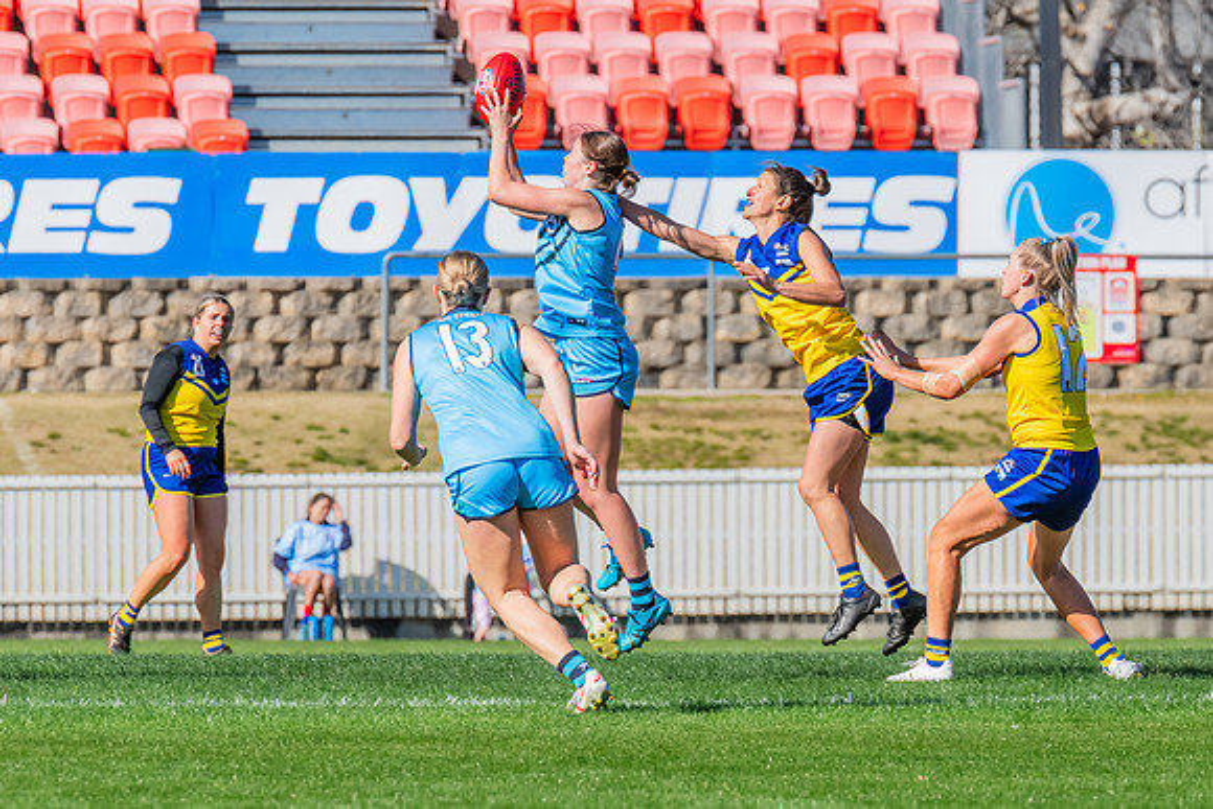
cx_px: 599
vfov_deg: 2.3
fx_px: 20109
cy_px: 429
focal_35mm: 597
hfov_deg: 3.5
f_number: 11
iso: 800
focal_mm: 420
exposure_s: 1/1250
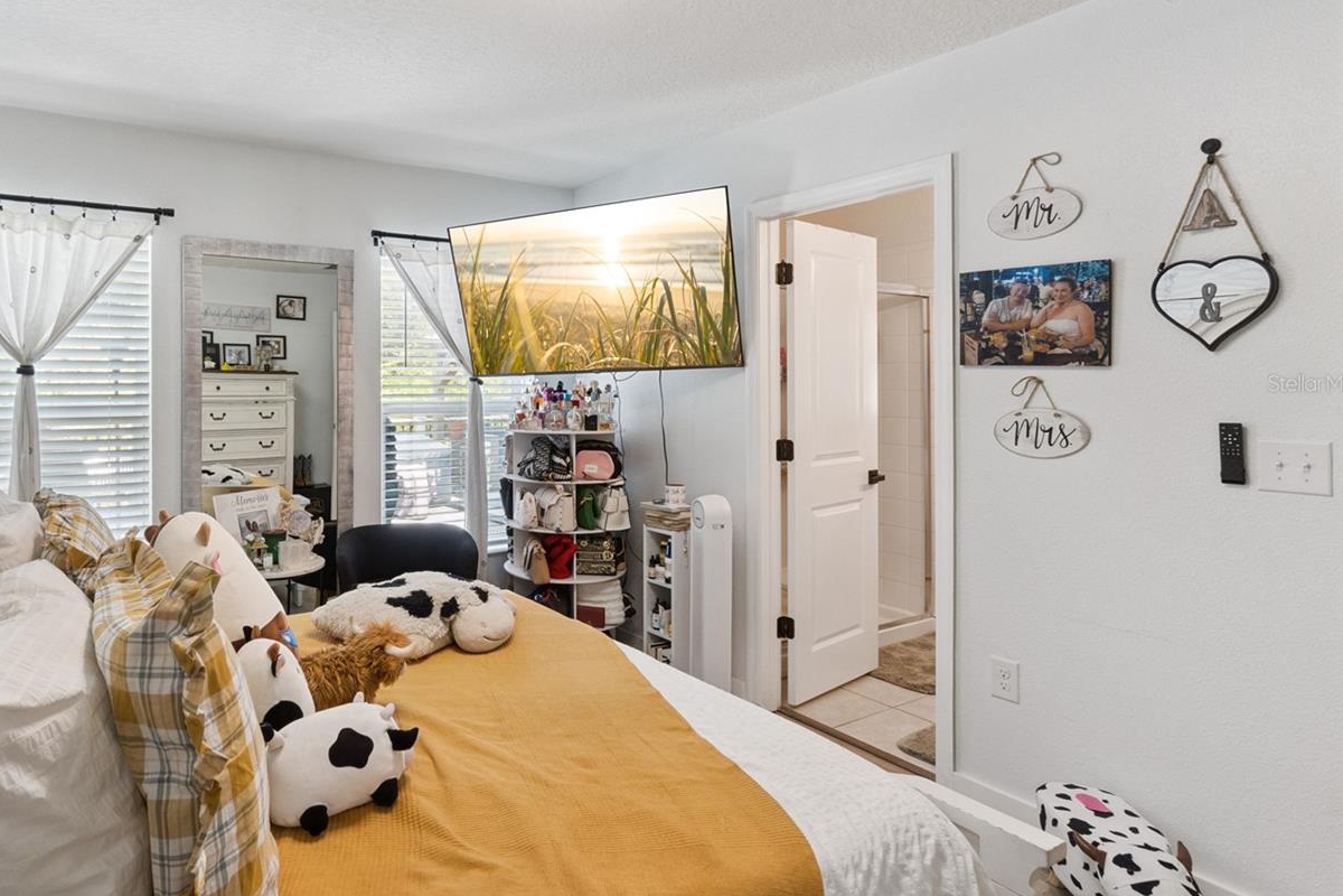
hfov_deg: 81.7
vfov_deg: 61.7
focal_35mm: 20
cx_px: 472
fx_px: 746
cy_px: 383
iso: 400
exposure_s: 1/8
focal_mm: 10
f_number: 11
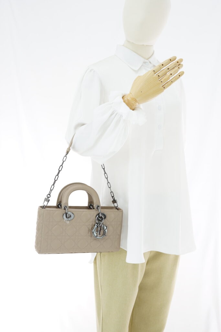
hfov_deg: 27.0
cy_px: 166
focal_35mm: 50
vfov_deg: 39.6
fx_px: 460
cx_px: 110
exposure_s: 1/10
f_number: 6.3
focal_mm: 50
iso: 640
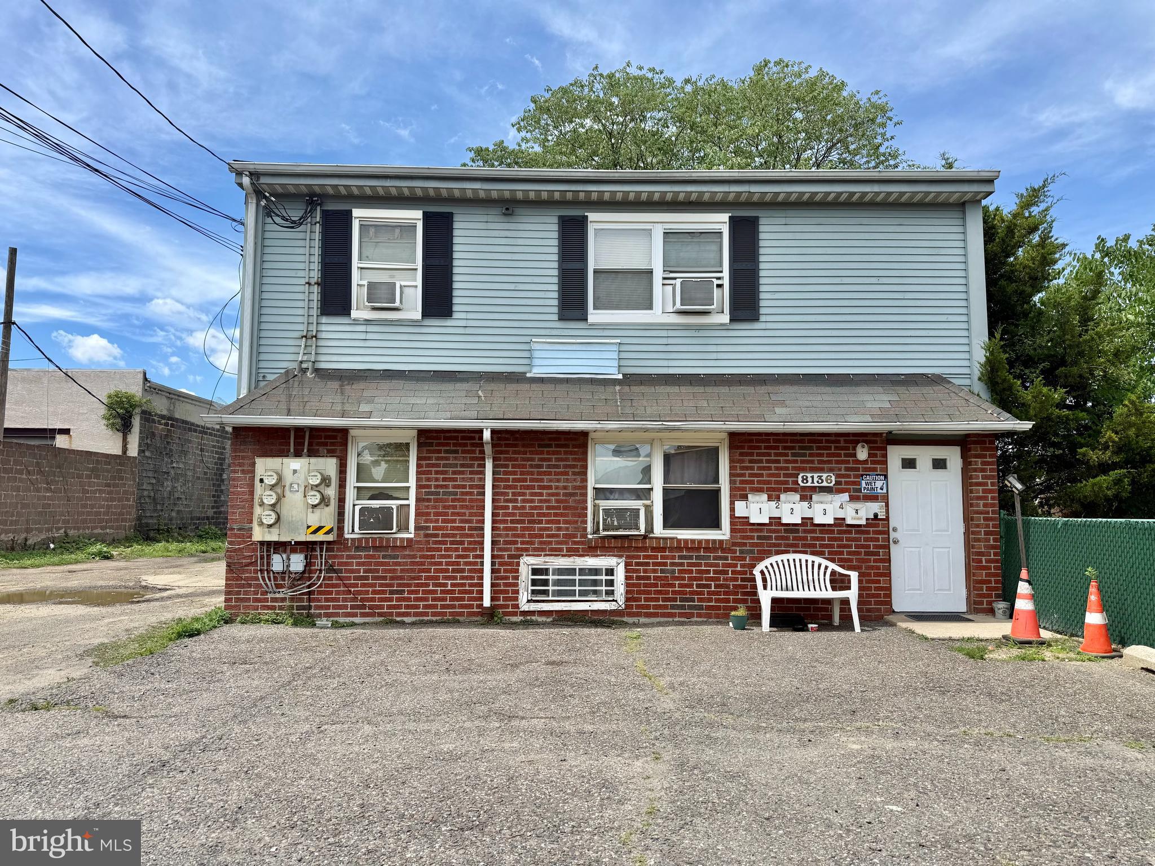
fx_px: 801
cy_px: 433
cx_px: 578
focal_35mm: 24
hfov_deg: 71.6
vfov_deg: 56.8
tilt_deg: +6.3
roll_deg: -0.3
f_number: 1.78
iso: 80
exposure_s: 1/3759
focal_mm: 6.76
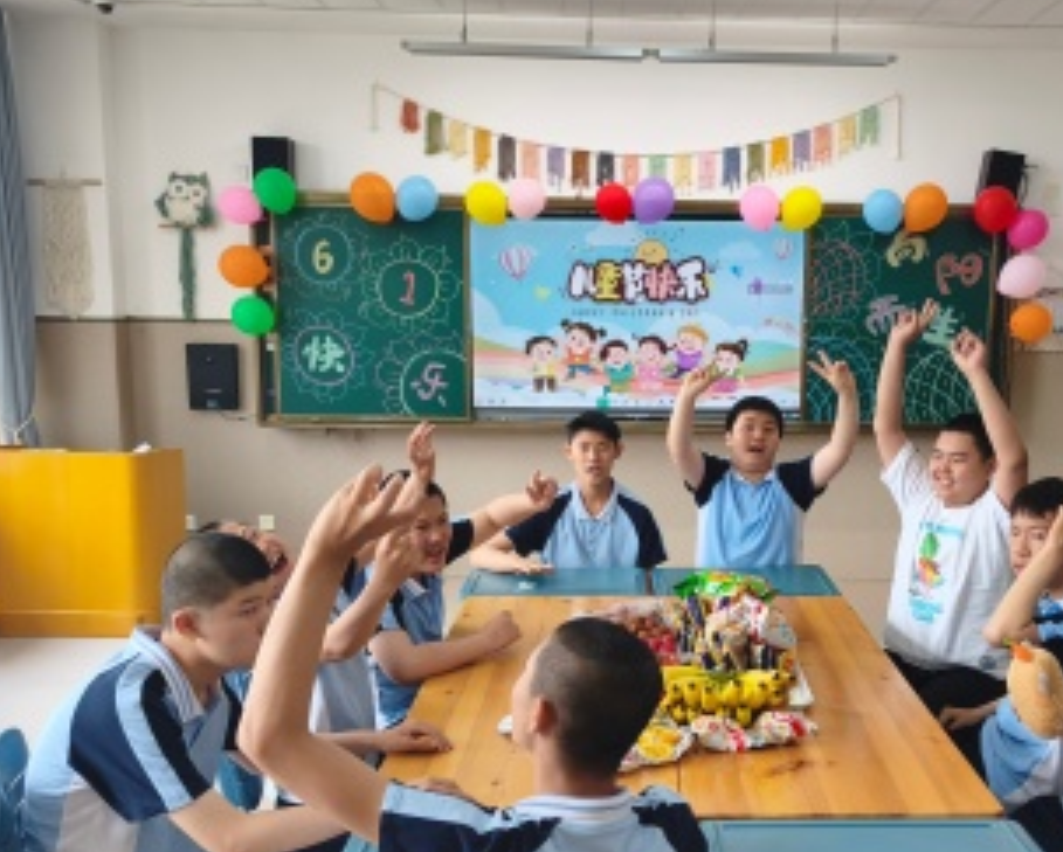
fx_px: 1165
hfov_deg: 48.6
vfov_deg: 40.1
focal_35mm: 37
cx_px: 667
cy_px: 496
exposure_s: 1/339
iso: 125
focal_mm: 5.56
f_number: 1.88
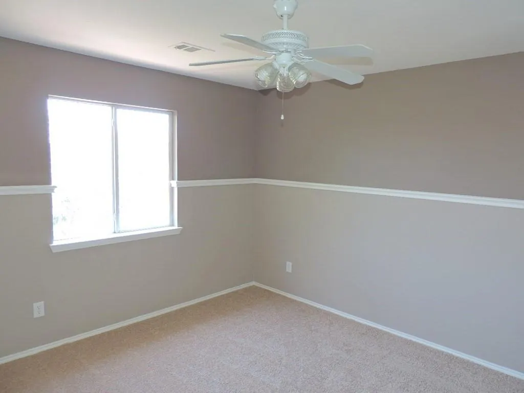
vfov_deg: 56.8
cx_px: 262
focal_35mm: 24
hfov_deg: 71.6
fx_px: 363
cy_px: 196
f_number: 3
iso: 200
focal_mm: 4.3
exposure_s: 1/40
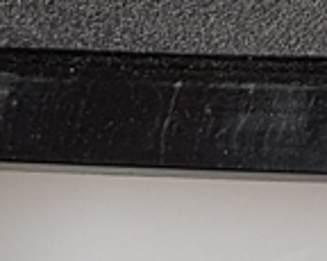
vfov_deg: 8.2
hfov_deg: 8.8
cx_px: 1011
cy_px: -284
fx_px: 1722
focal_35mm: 178
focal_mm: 4.2
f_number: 1.7
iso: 40
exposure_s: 1/50
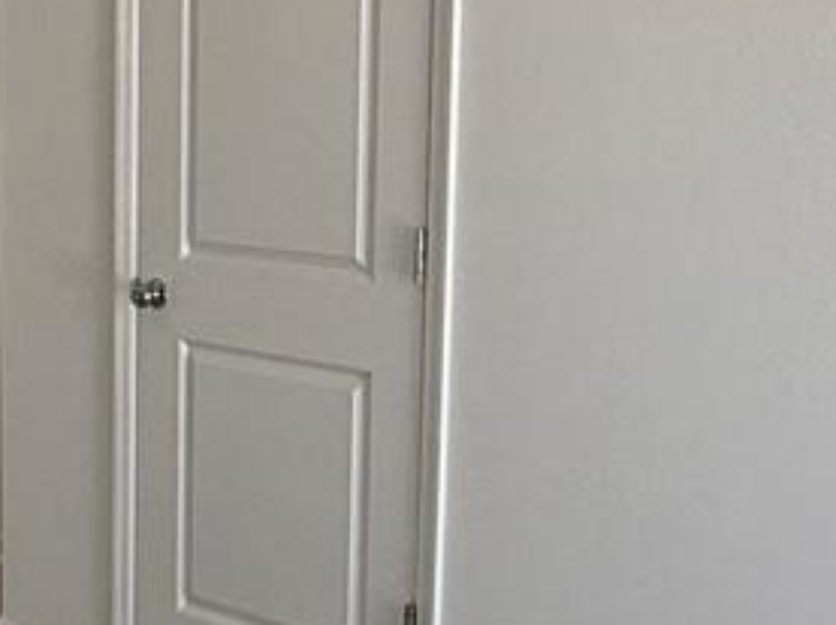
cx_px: 178
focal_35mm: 81
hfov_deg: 23.8
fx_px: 1954
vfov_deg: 18.2
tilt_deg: -7.0
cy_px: 299
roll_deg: -0.5
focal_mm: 2.22
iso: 50
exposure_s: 1/151
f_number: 2.2
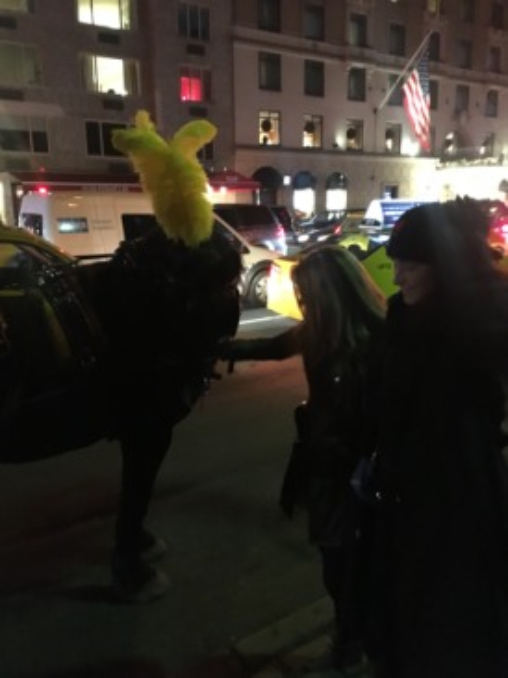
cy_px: 339
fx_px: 568
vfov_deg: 61.7
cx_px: 254
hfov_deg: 48.2
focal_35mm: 29
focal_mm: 4.15
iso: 1250
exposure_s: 1/15
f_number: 2.2
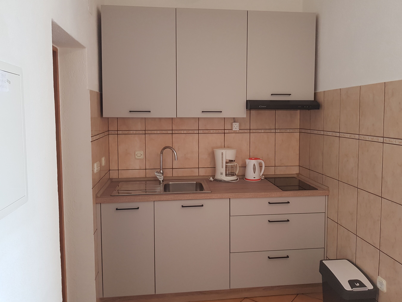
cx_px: 204
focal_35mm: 27
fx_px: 314
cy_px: 147
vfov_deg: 51.3
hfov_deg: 65.3
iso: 125
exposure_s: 1/50
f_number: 1.7
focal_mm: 4.2
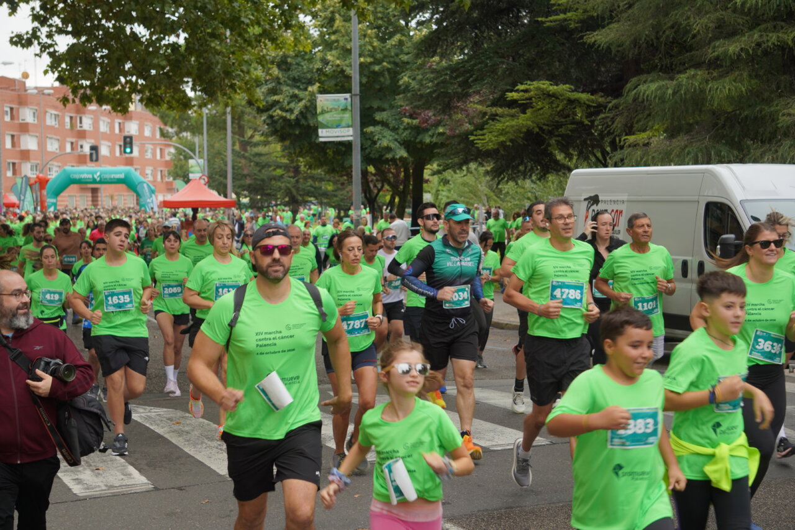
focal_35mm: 82
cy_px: 265
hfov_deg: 24.6
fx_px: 1822
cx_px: 398
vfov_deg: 16.5
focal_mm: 55
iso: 100
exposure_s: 1/160
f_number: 5
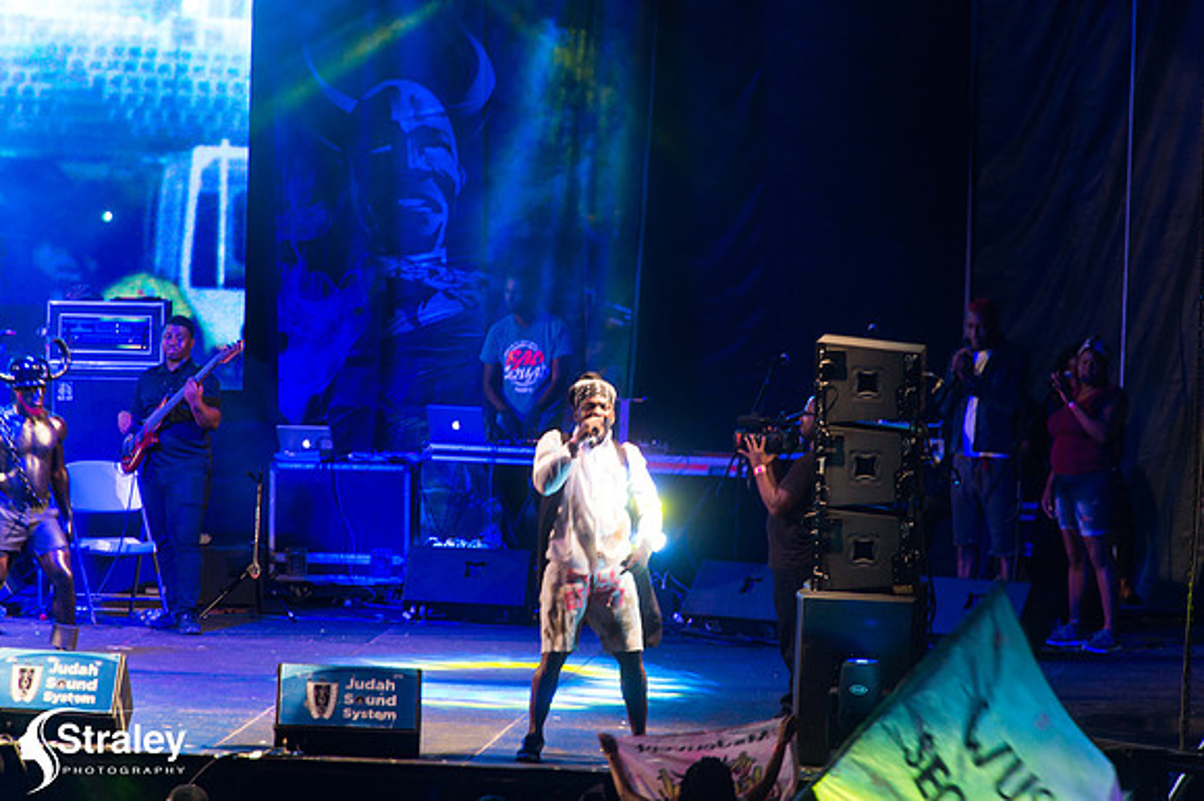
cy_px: 400
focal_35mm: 330
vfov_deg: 4.2
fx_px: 11030
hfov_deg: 6.2
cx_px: 602
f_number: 5.6
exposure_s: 1/60
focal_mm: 330
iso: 2500
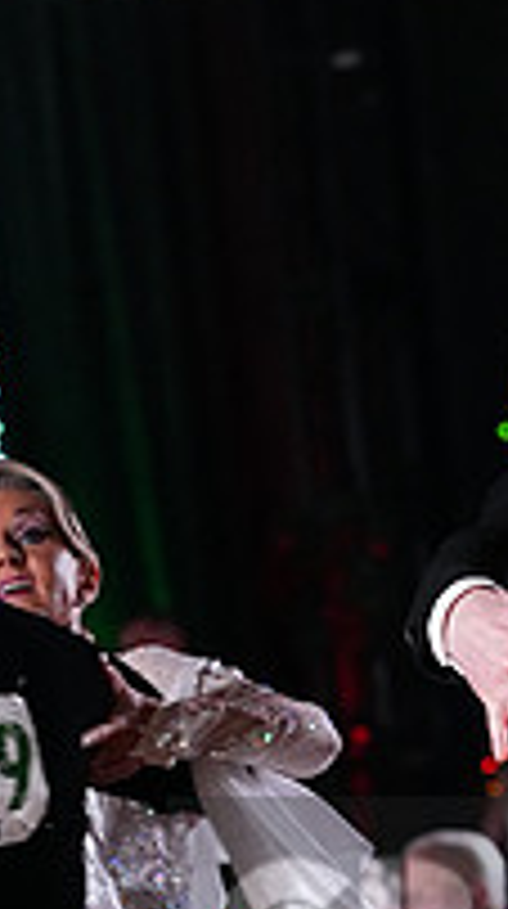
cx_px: 789
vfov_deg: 5.5
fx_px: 9355
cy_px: 950
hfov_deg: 3.1
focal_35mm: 389
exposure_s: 1/400
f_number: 5
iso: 6400
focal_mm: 129
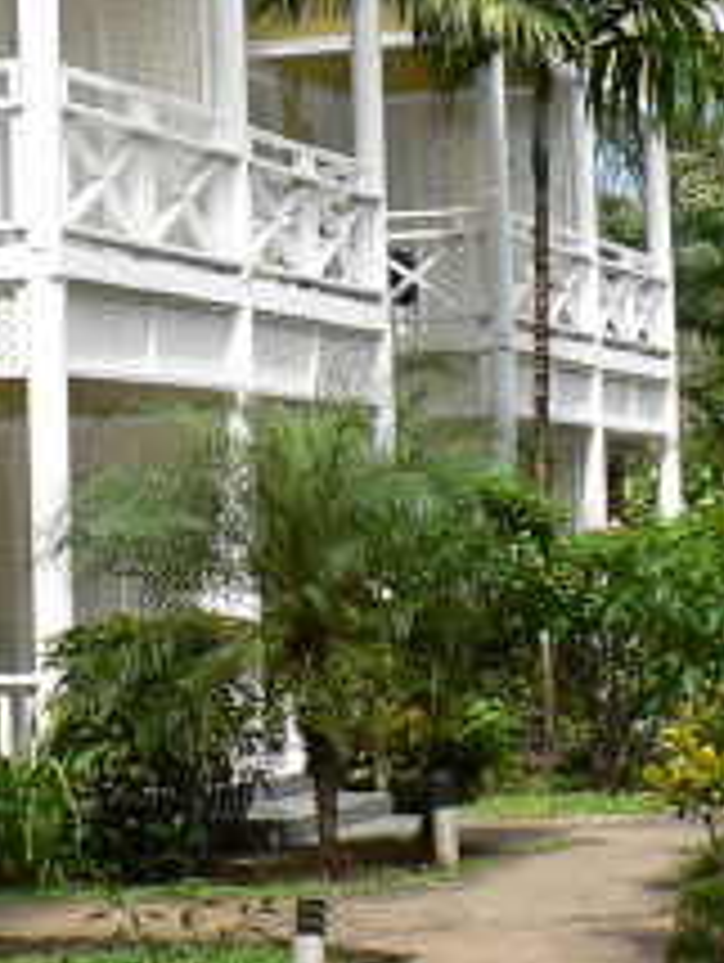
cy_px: -130
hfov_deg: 15.1
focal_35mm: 98
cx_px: 288
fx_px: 2727
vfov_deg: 19.1
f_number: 4
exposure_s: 1/200
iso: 64
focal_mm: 6
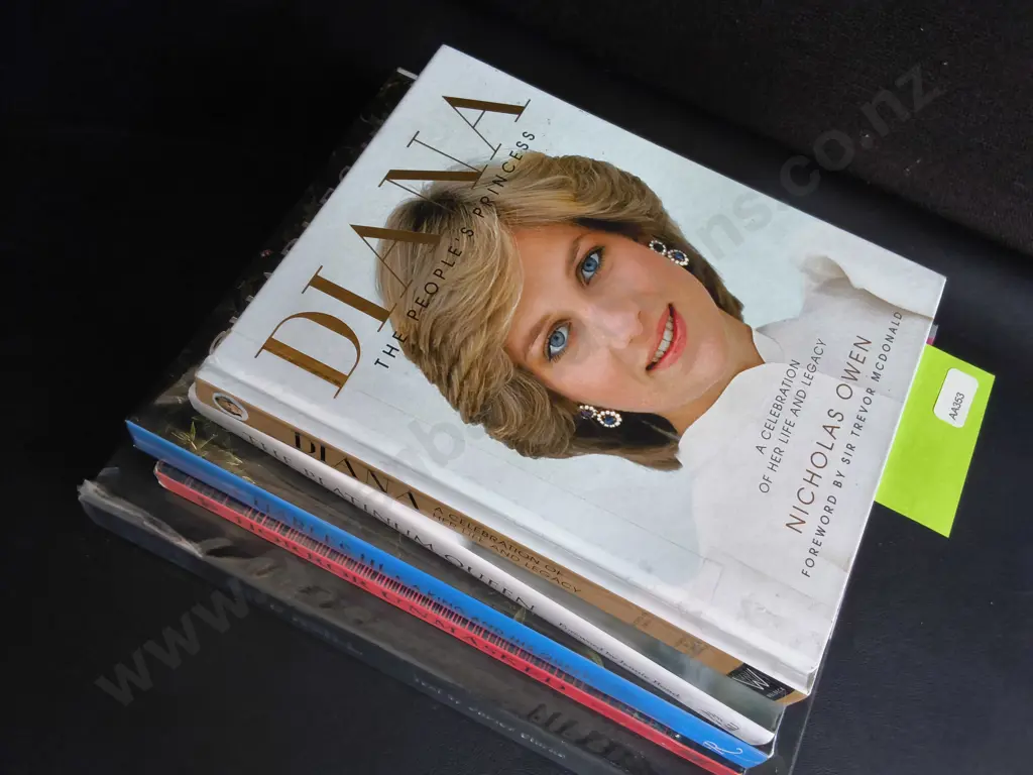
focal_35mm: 27
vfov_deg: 51.4
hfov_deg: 65.3
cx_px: 516
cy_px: 388
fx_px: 806
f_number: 2
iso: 160
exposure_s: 1/100
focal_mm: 2.87
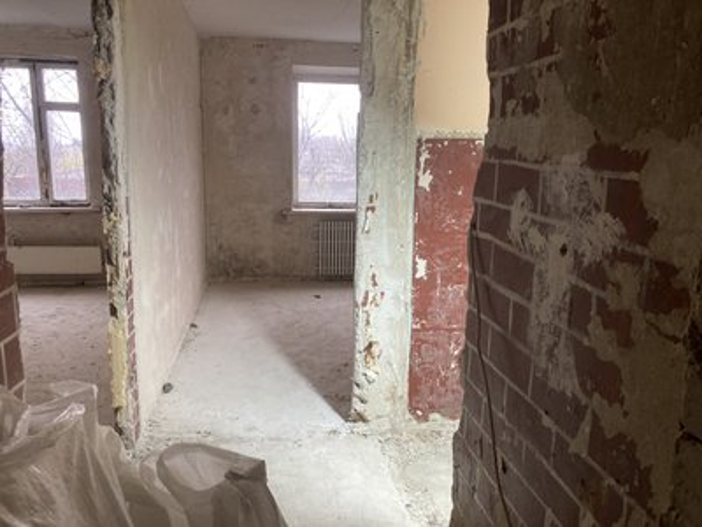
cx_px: 351
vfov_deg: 49.7
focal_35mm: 28
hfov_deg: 63.4
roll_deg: -2.2
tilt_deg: -13.6
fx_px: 568
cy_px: 264
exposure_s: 1/50
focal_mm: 3.99
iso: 100
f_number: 1.8
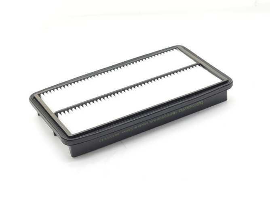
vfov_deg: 20.4
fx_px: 562
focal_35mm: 72
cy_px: 116
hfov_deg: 27.0
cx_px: 121
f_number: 8
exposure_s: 1/80
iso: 2800
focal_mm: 50
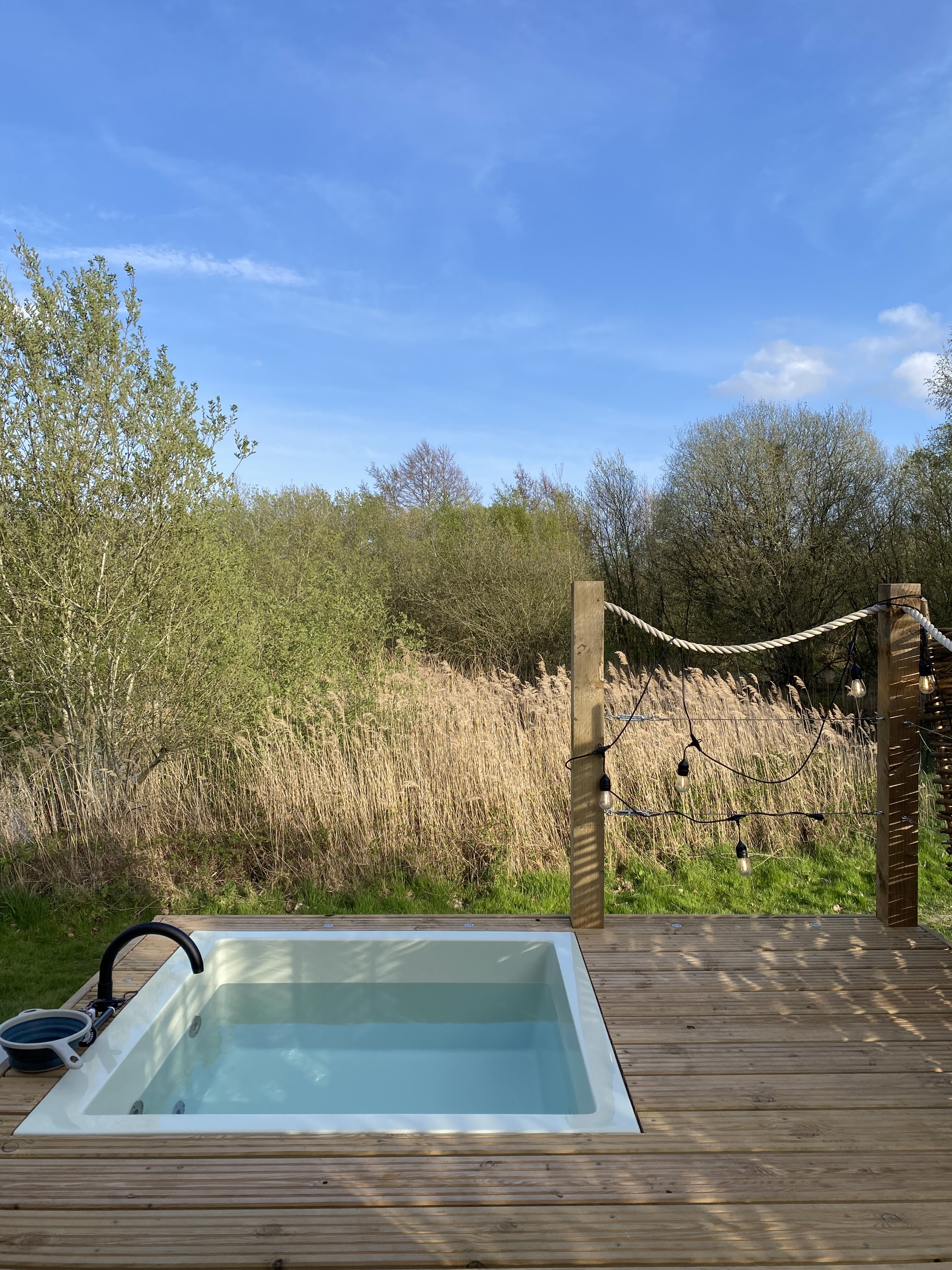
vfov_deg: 67.3
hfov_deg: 53.1
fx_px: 953
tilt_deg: +0.9
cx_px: 476
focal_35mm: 26
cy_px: 635
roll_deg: -0.5
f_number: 1.8
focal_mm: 4.25
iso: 32
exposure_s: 1/1678
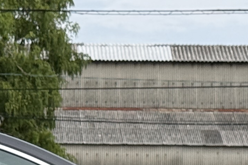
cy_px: 208
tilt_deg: +3.1
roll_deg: -0.9
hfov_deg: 7.2
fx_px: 1949
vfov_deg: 4.8
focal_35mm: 283
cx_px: -113
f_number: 1.78
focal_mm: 6.76
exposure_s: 1/2494
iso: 64
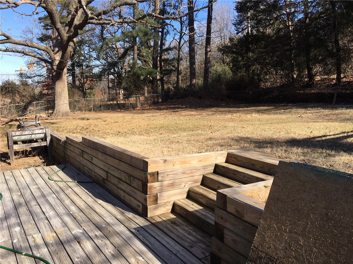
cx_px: 176
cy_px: 132
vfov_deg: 48.2
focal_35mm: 29
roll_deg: -0.9
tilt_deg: -7.2
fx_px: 296
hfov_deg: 61.7
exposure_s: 1/785
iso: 25
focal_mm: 4.15
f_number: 2.2
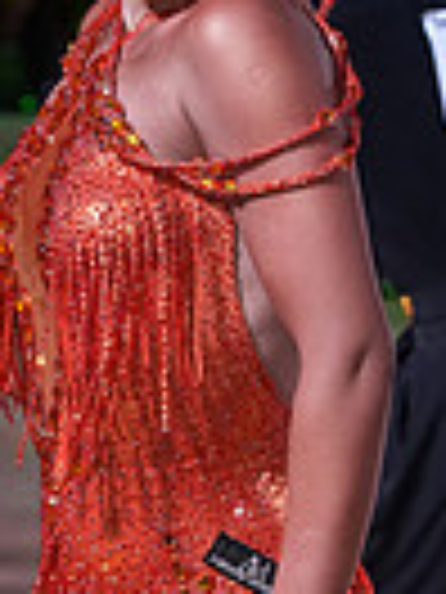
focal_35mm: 406
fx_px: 6975
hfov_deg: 3.7
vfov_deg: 4.9
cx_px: 29
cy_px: 792
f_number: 5.6
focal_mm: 96
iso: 2500
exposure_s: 1/250
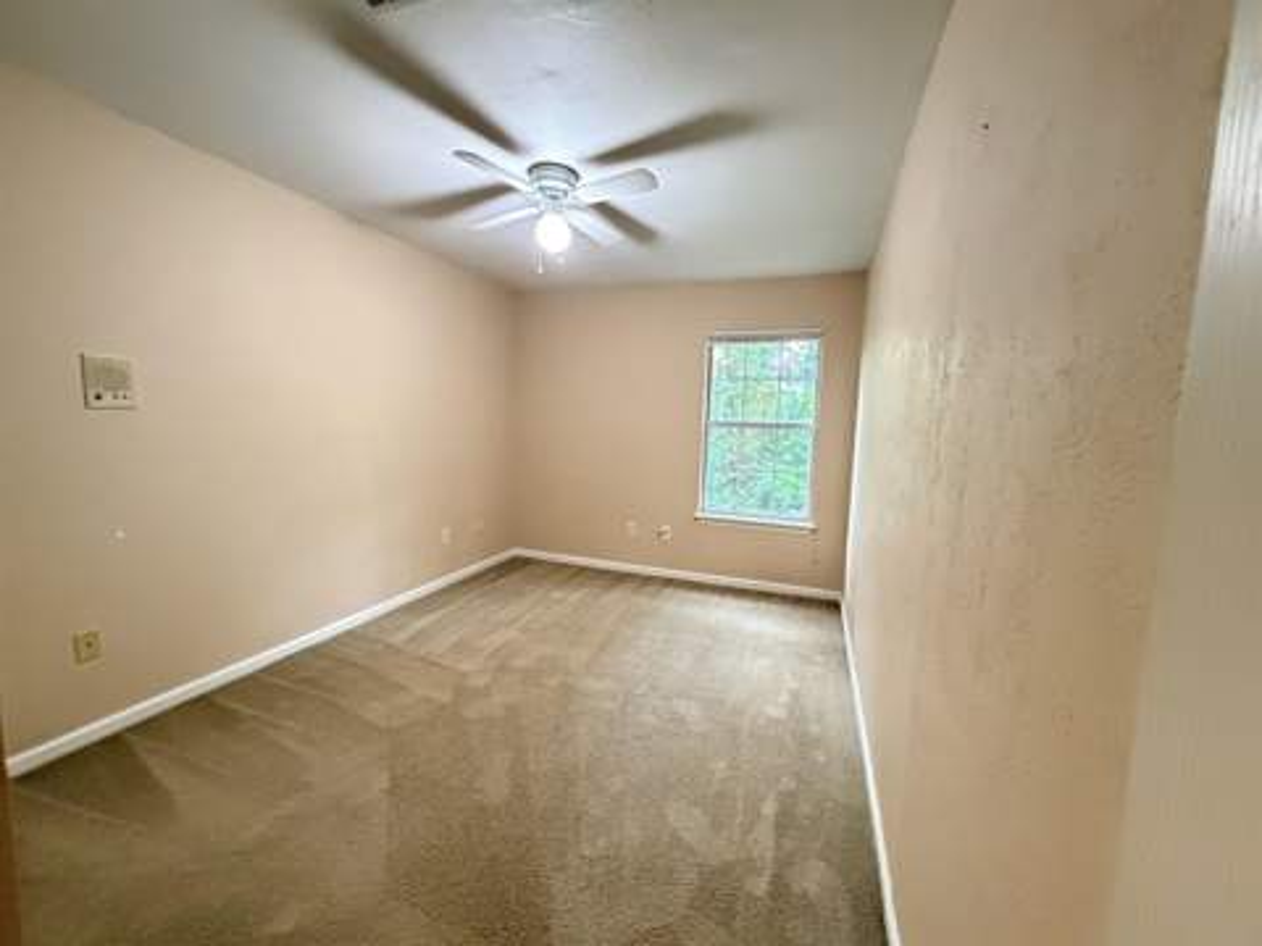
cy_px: 473
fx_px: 510
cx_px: 631
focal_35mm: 14
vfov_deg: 85.7
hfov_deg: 102.1
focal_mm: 2.22
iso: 800
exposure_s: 1/60
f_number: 2.2
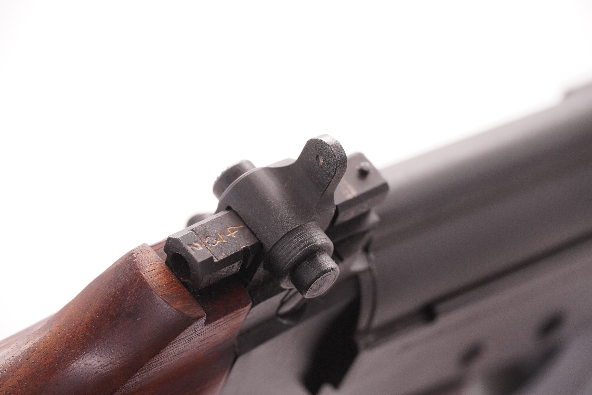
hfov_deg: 11.8
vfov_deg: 7.9
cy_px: 198
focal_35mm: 174
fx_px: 2863
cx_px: 296
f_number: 5.6
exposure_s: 1/125
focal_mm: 116
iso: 1000
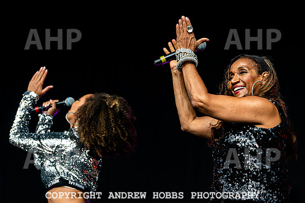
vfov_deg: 9.1
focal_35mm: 150
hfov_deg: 13.6
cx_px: 183
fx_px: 1274
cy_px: 81
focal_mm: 120
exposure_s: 1/1000
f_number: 5
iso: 450
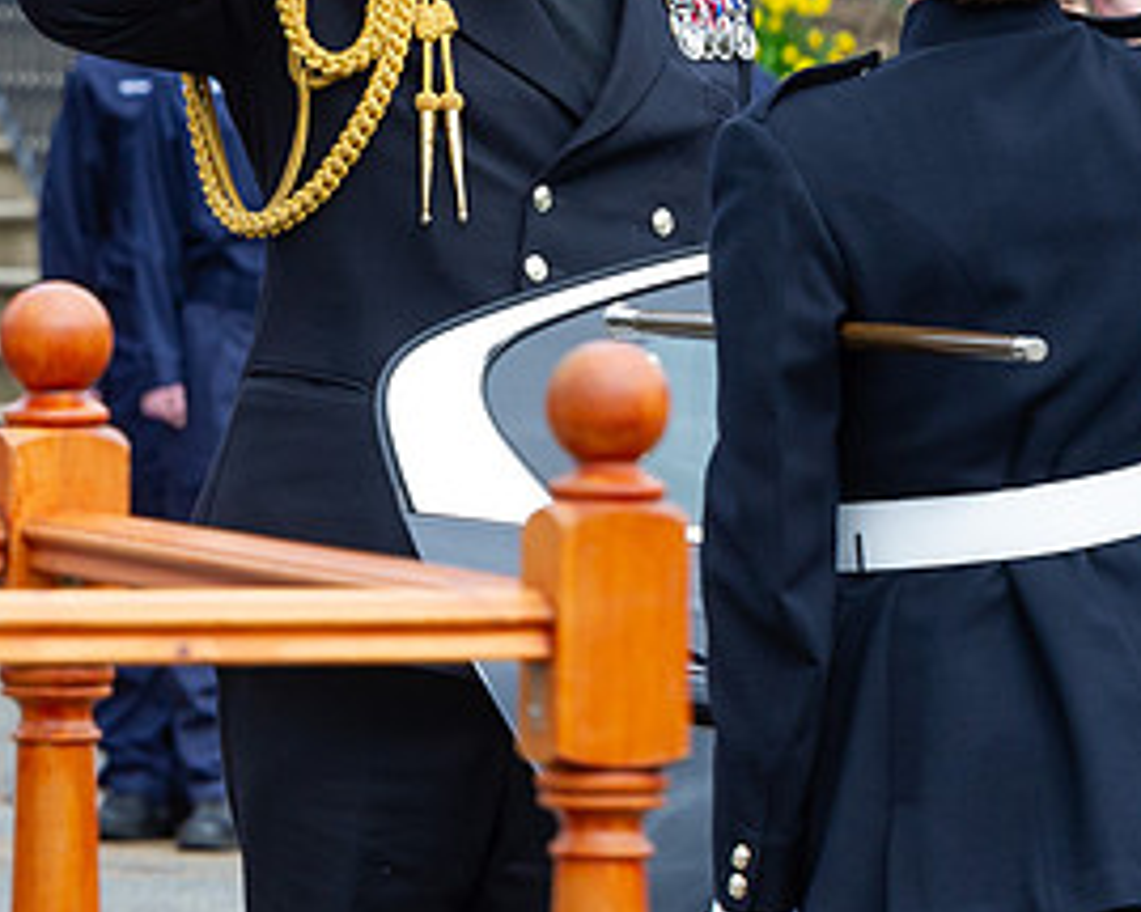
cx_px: 43
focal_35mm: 481
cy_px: 209
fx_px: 16237
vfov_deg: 3.2
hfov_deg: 4.0
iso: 560
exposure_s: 1/250
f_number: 6.3
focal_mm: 160
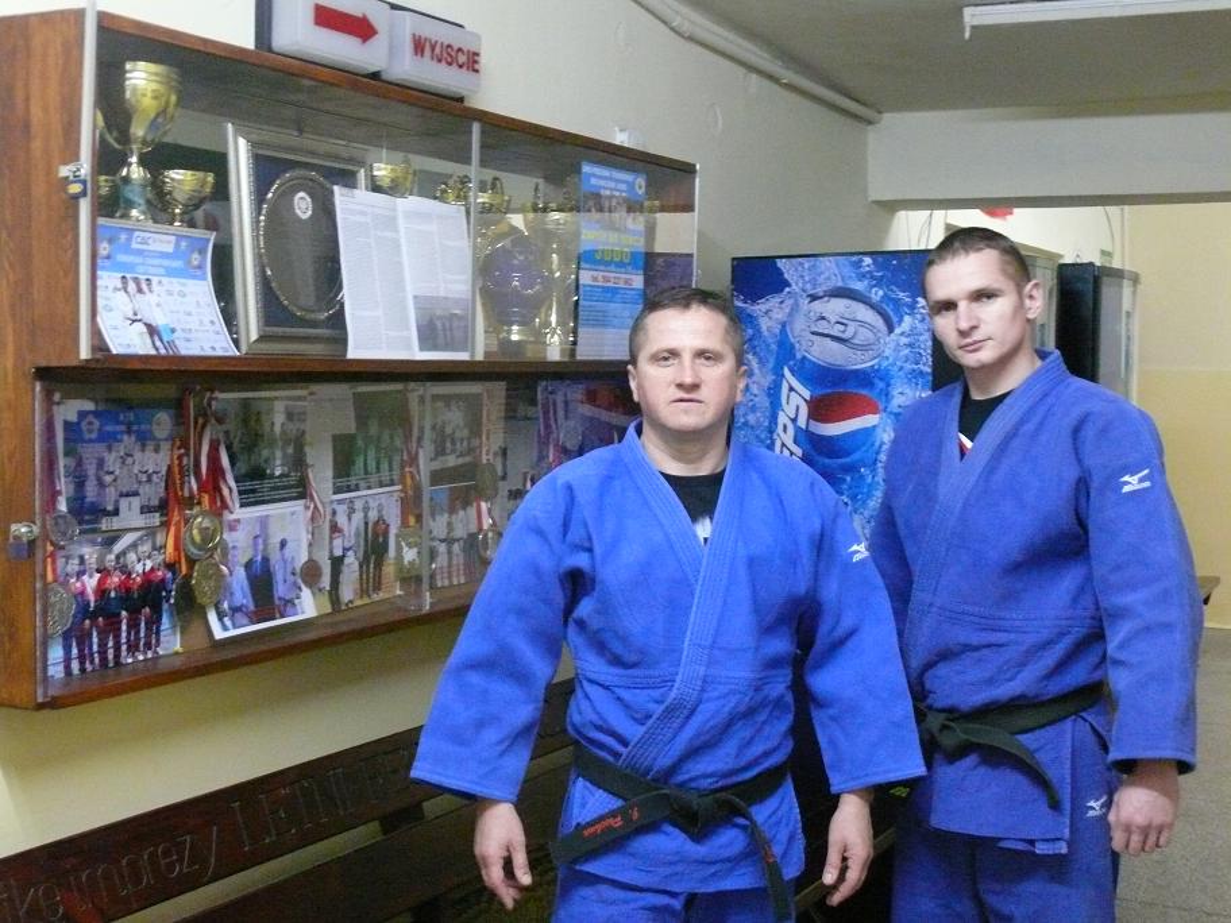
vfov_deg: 30.9
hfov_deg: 40.4
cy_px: 462
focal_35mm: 47
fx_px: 1671
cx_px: 616
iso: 800
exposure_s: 1/15
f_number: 3.2
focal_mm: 9.9
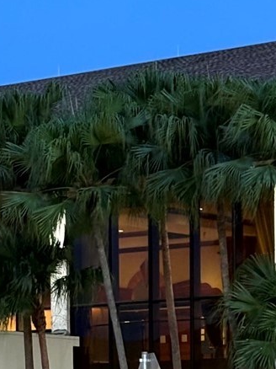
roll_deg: -0.1
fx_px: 2022
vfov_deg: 10.1
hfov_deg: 7.8
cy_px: 535
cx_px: 306
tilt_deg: -2.2
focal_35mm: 190
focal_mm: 5.96
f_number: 1.6
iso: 250
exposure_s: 1/30
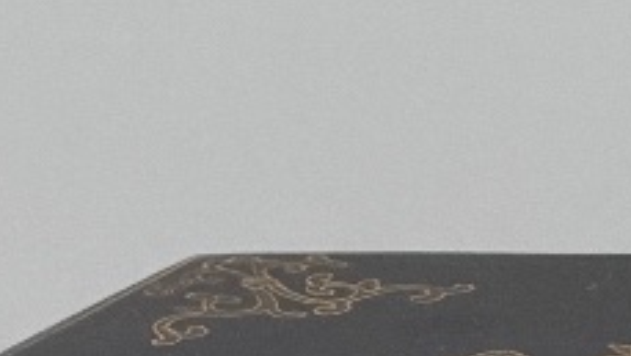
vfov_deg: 2.1
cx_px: 675
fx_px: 9574
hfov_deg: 3.8
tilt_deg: -25.3
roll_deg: -2.1
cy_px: 1625
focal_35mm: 572
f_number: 2.8
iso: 400
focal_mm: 16.89
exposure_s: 1/50
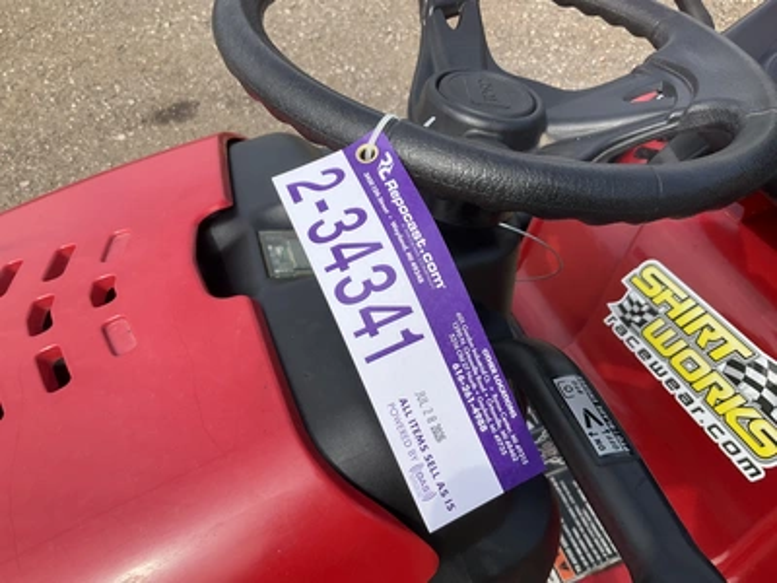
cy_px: 292
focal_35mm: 29
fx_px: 651
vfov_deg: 48.2
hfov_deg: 61.7
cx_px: 388
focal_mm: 3
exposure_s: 1/1121
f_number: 1.8
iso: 25
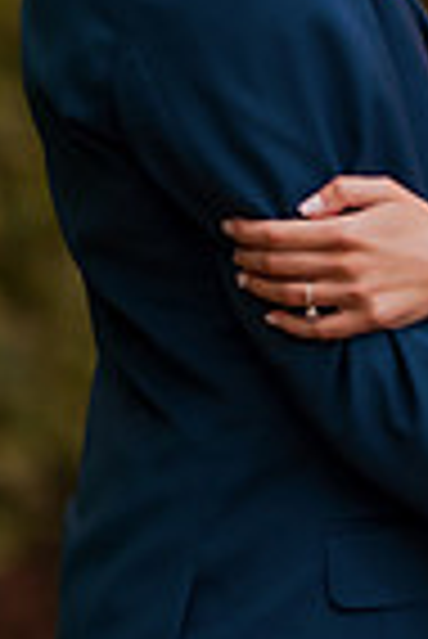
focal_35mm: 427
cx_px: 511
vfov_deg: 4.8
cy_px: -58
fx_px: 7596
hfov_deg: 3.2
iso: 320
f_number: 1.8
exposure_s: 1/1000
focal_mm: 135
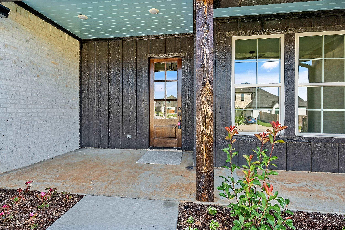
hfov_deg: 93.3
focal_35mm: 17
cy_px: 115
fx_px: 163
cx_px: 172
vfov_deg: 70.4
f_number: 8
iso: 800
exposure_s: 1/100
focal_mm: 17
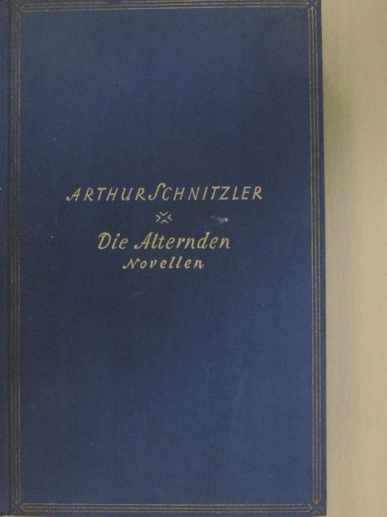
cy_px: 258
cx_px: 194
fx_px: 1043
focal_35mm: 70
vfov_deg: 27.8
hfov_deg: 21.0
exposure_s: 1/50
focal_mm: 12.4
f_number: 3.9
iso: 1100
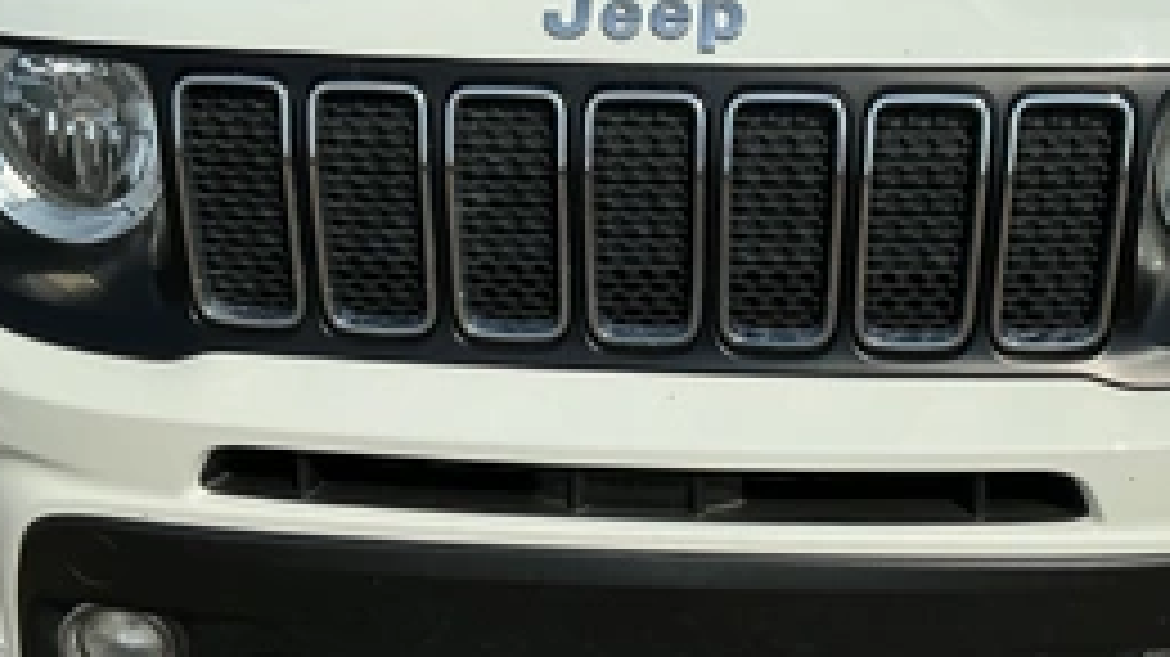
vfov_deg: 25.4
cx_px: 688
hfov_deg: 43.6
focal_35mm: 47
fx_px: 1458
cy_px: 328
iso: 25
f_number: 1.8
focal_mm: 3
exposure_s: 1/4405
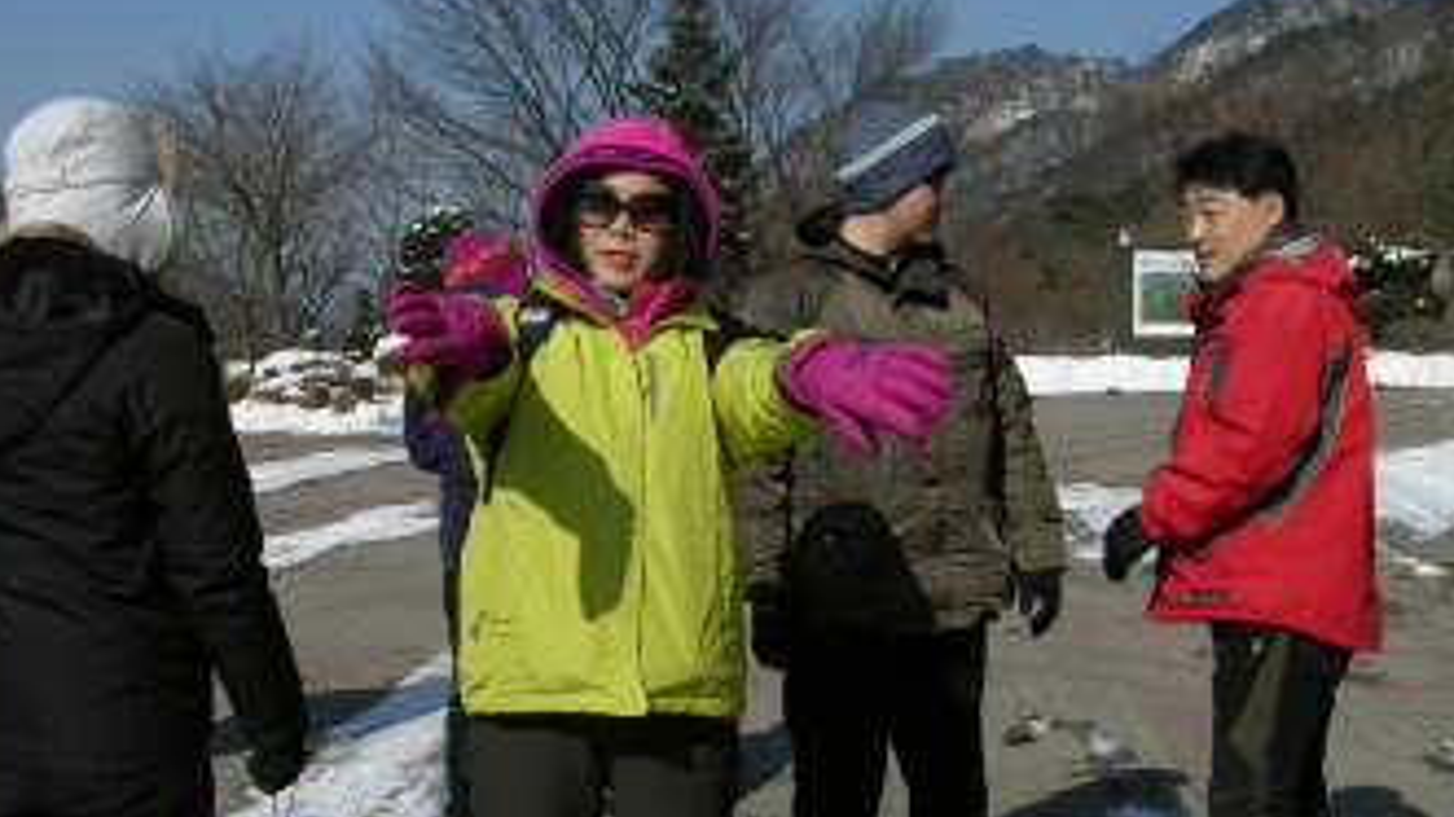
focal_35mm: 53
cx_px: 676
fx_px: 2043
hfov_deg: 39.2
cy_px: 419
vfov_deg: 22.6
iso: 100
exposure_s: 1/543
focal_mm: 8.9
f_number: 8
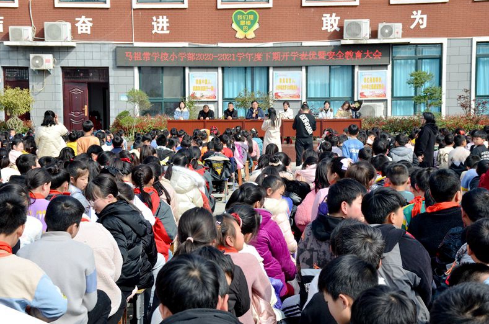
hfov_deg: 26.7
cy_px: 161
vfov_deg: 17.9
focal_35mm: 76
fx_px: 1030
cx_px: 243
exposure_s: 1/500
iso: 400
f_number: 11
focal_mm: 50
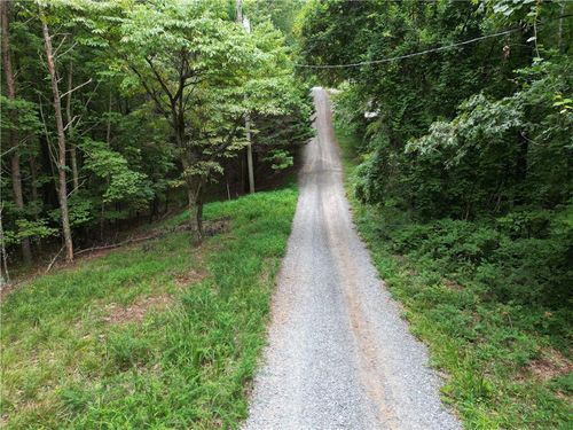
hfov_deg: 71.6
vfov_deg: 56.8
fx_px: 397
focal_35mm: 24
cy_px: 215
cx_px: 286
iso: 110
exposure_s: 1/125
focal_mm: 6.72
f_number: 1.7
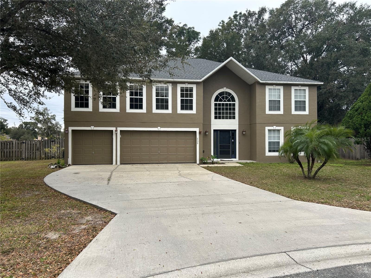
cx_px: 186
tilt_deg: -0.3
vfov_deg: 53.1
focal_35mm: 26
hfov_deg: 67.3
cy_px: 139
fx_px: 279
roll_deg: +0.2
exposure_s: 1/350
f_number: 1.5
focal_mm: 5.7
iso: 50
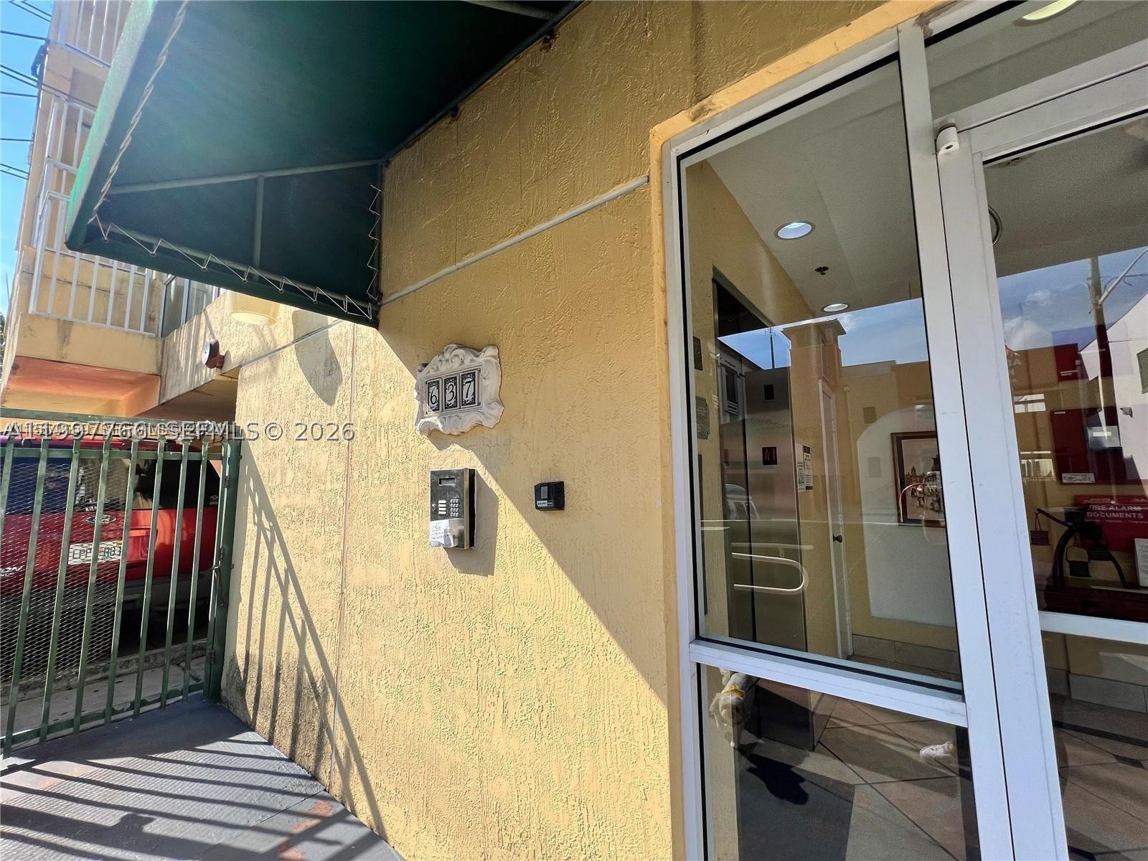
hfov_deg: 106.2
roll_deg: +0.4
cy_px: 430
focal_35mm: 13
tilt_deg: +6.5
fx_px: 431
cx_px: 574
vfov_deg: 89.9
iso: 32
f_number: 1.8
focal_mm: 1.57
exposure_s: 1/1179
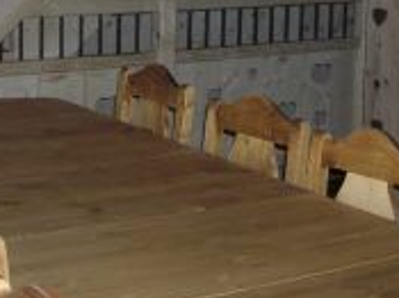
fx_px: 1117
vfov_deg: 14.8
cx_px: 155
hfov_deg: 20.2
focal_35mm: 97
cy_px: -51
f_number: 2.9
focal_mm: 5.7
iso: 200
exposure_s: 1/60.1
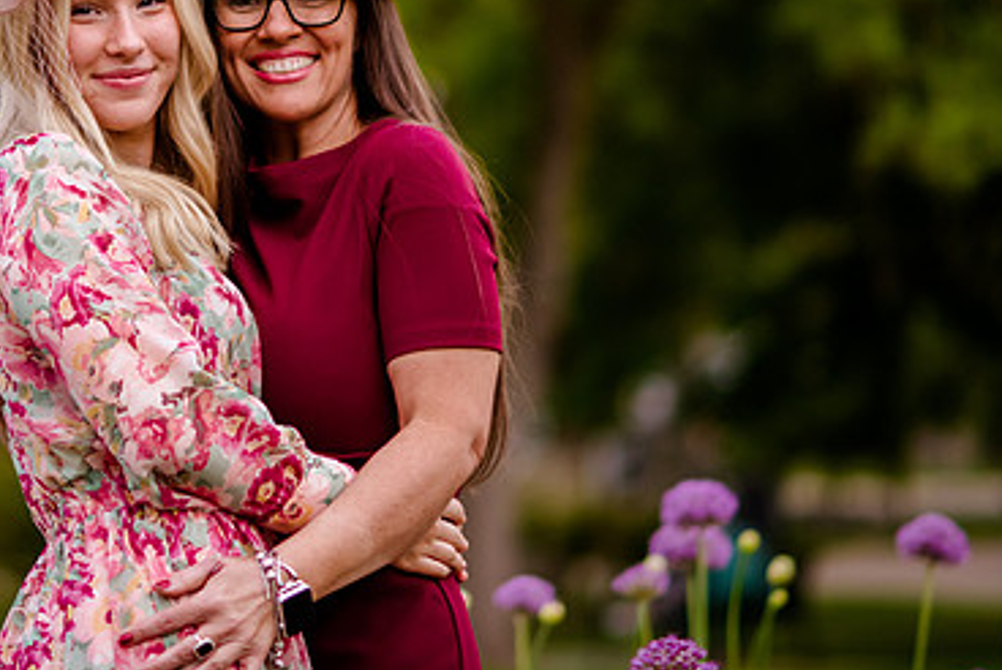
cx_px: 212
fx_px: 5376
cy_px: 115
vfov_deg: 7.1
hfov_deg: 10.6
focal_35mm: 193
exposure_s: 1/200
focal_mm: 105
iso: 800
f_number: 2
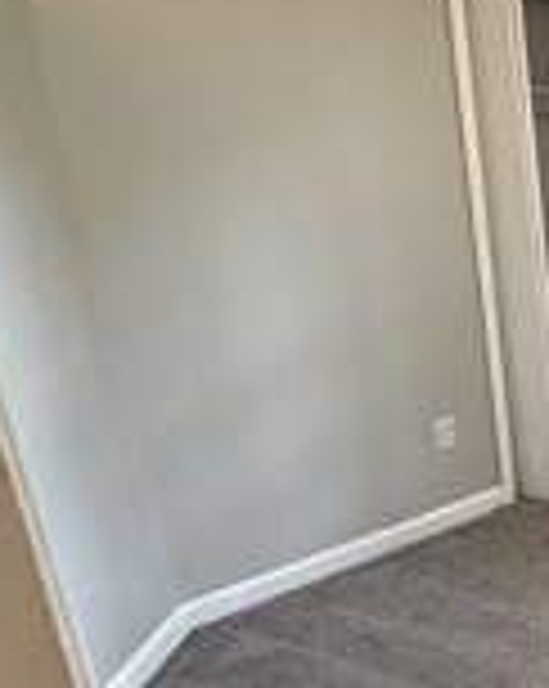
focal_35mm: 43
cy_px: 418
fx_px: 875
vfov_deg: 42.7
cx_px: 814
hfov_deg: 26.1
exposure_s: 1/60
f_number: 2.2
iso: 500
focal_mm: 2.22
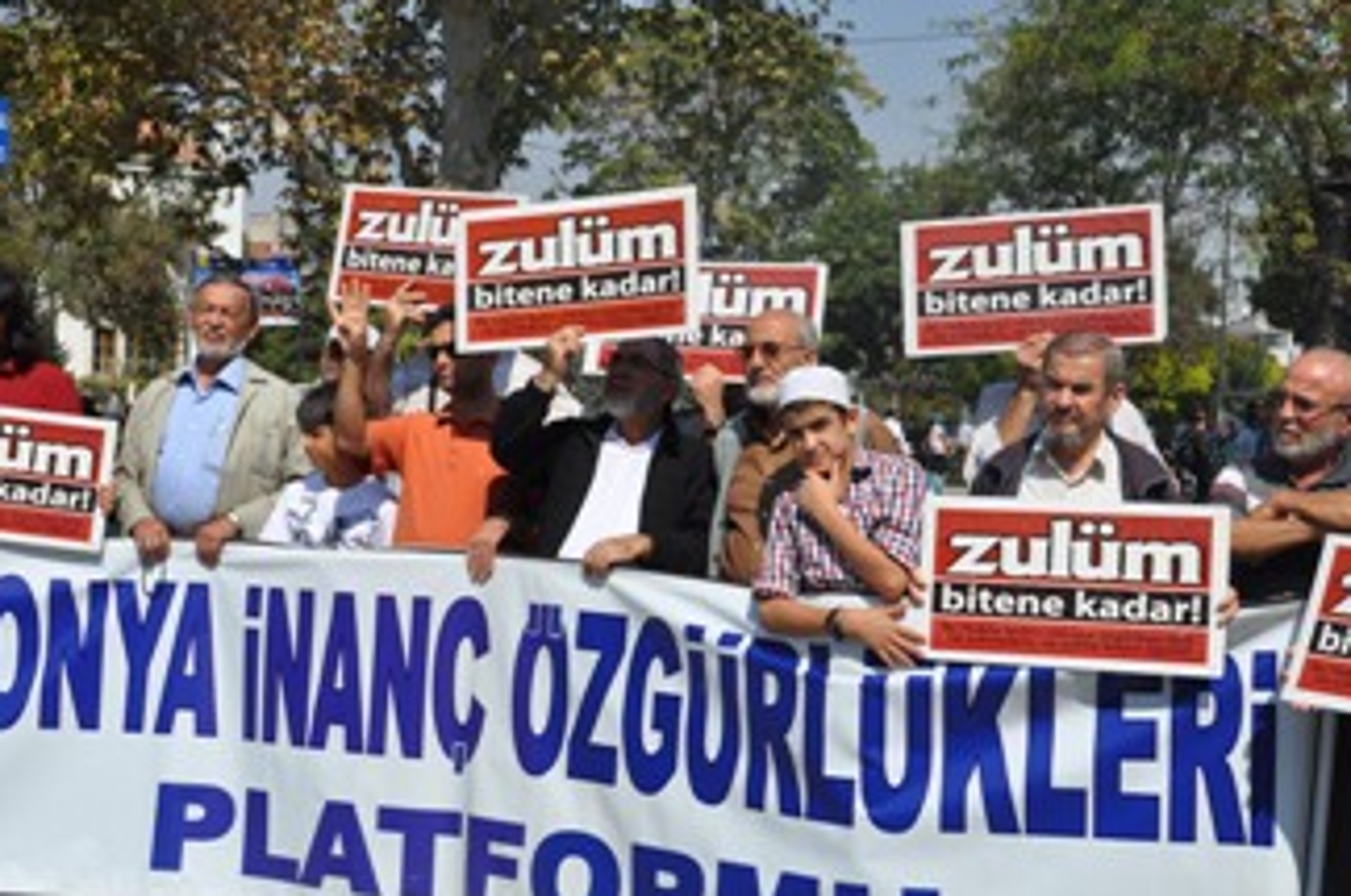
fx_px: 2023
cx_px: 751
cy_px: 488
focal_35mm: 54
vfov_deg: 25.0
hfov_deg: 36.9
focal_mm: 26
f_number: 11
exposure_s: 1/500
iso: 200
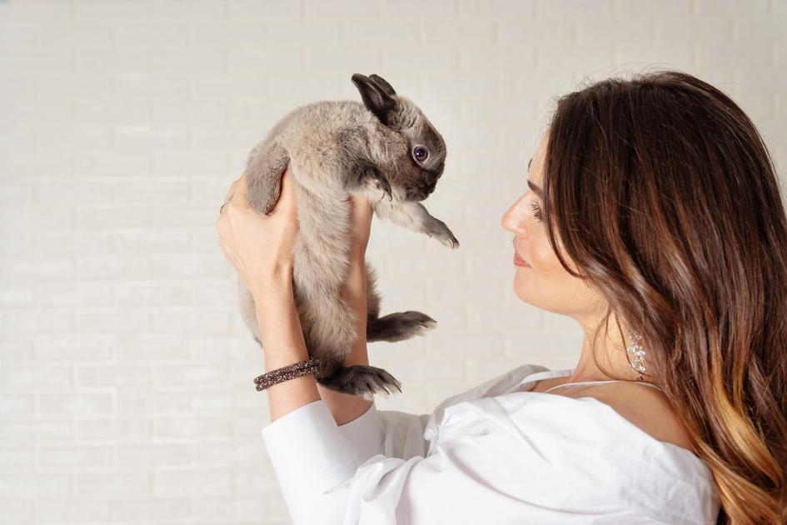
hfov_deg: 39.6
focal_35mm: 50
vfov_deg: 27.0
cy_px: 262
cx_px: 394
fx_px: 1093
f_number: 3.5
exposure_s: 1/125
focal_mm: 50
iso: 100
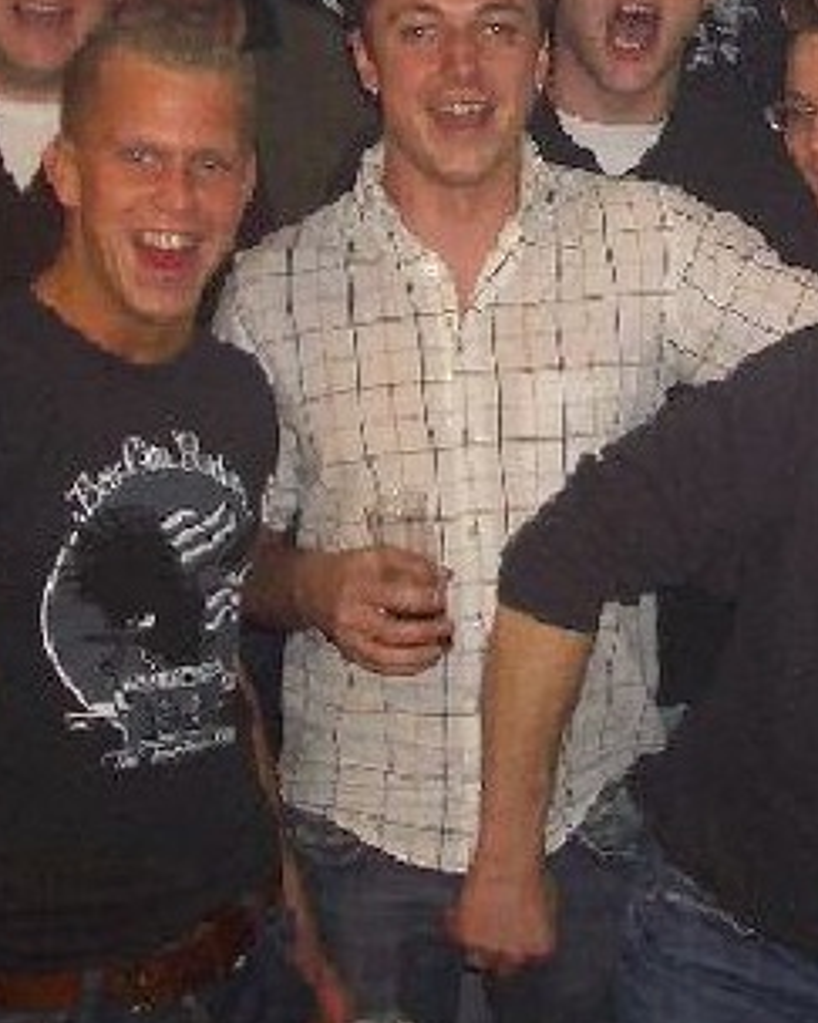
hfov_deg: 17.1
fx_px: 2695
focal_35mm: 89
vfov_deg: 21.0
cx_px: 698
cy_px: 101
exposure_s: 1/60
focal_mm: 5.8
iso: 100
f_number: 2.6
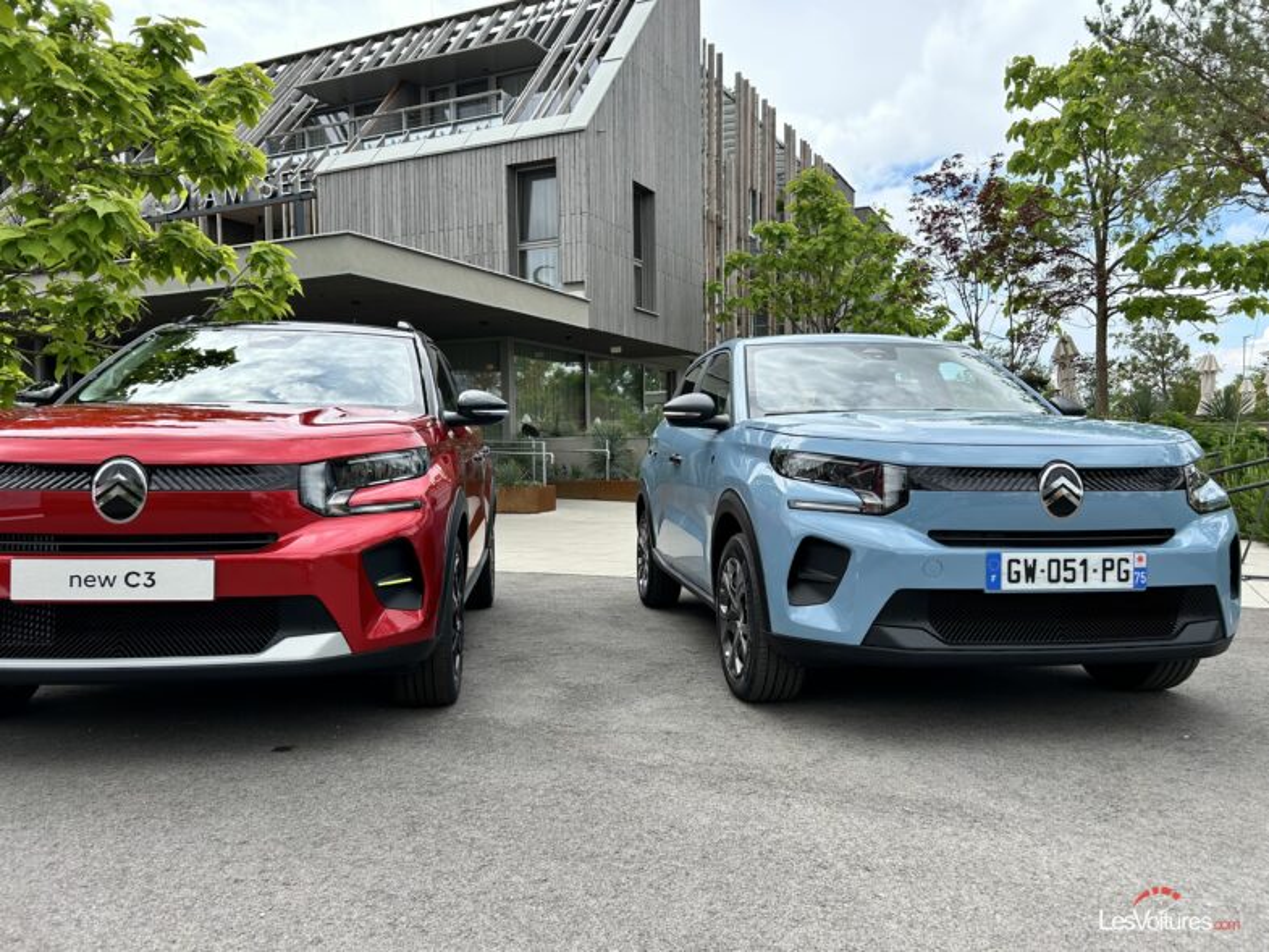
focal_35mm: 26
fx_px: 953
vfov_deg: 53.1
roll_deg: +1.1
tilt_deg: -1.8
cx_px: 634
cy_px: 476
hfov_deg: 67.3
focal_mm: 5.7
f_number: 1.5
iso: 50
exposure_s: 1/2513
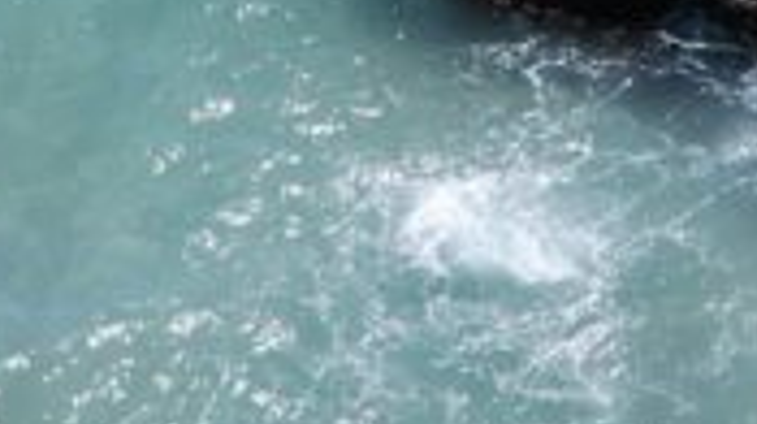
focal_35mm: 315
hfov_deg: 6.9
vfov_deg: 3.8
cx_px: 467
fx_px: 6316
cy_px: -206
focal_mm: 70
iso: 160
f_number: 5.6
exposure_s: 1/500
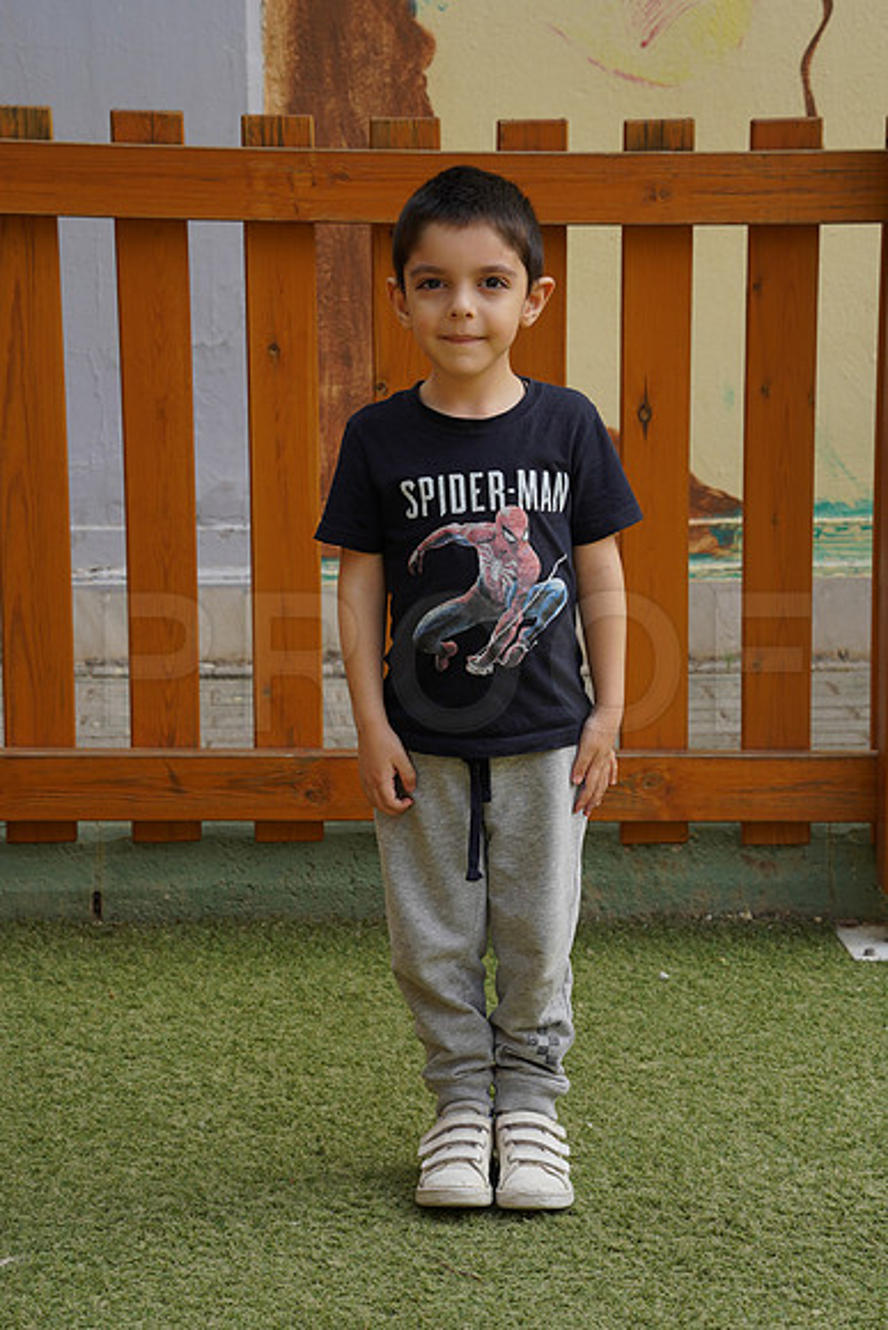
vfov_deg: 20.0
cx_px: 444
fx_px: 3771
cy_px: 665
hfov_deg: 13.4
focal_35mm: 102
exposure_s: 1/160
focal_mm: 102
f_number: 10
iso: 200
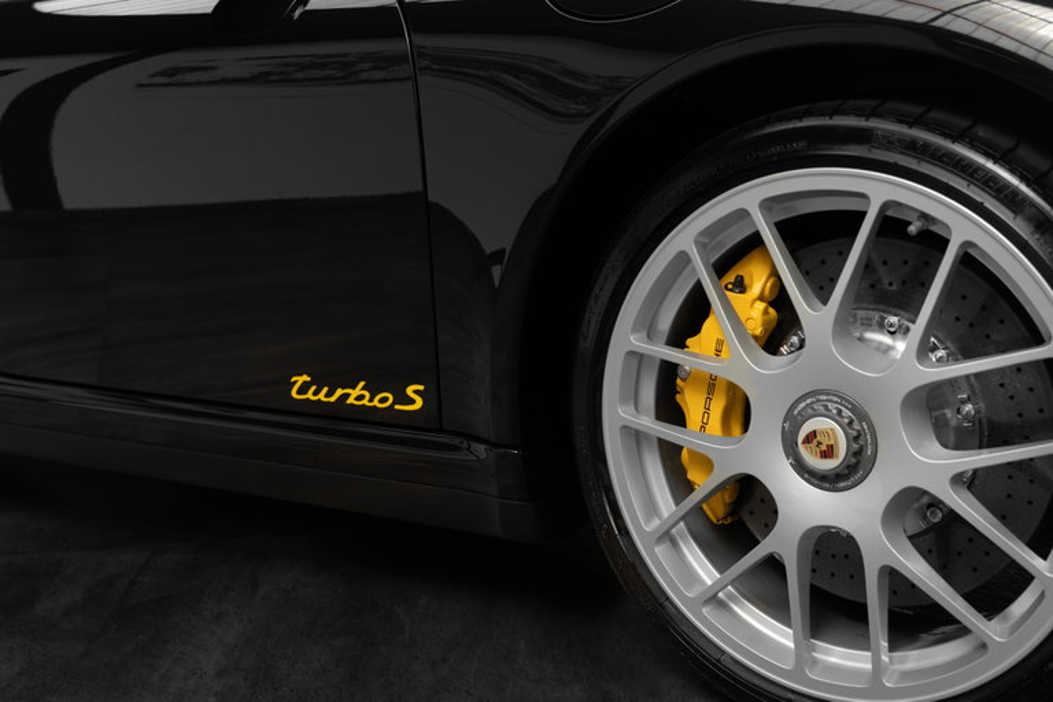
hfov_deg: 41.1
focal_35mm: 48
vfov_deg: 28.1
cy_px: 351
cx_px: 526
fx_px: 1404
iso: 800
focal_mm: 48
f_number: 5.6
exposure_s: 1/40
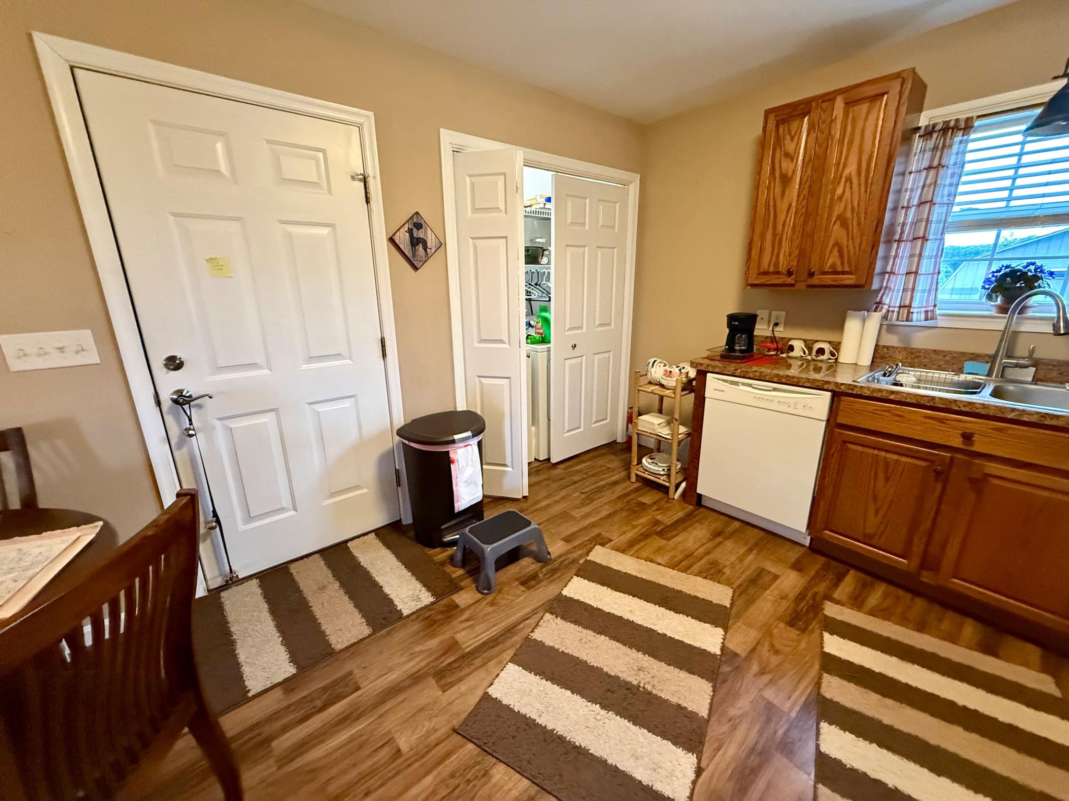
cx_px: 534
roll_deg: +0.5
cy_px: 400
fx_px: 432
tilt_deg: -15.2
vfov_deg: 85.7
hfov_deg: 102.1
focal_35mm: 14
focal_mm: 2.22
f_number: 2.2
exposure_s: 1/60
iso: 640
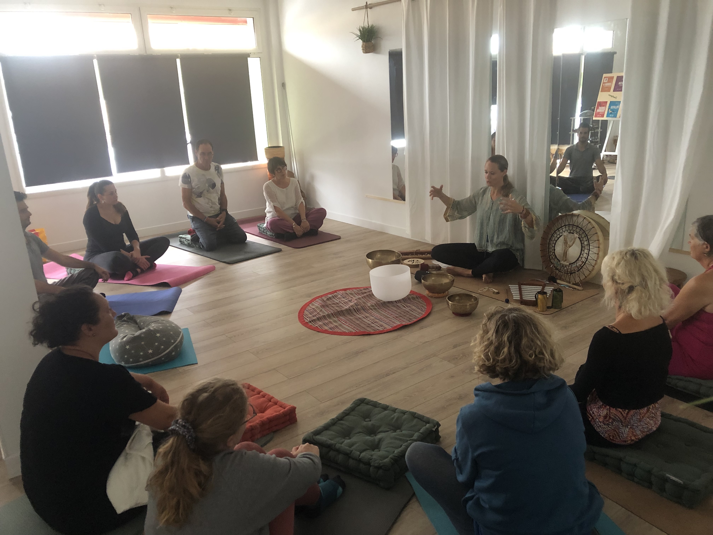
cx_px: 356
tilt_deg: -14.8
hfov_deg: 63.4
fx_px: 577
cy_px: 268
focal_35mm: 28
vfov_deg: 49.7
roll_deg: +2.3
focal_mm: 3.99
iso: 80
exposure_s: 1/15
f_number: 1.8
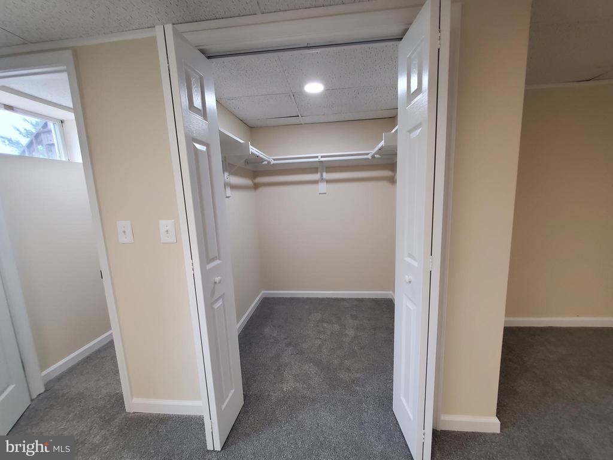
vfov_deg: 89.9
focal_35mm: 13
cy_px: 230
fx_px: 230
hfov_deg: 106.2
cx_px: 306
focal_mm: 1.8
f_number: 2.2
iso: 200
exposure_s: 1/60
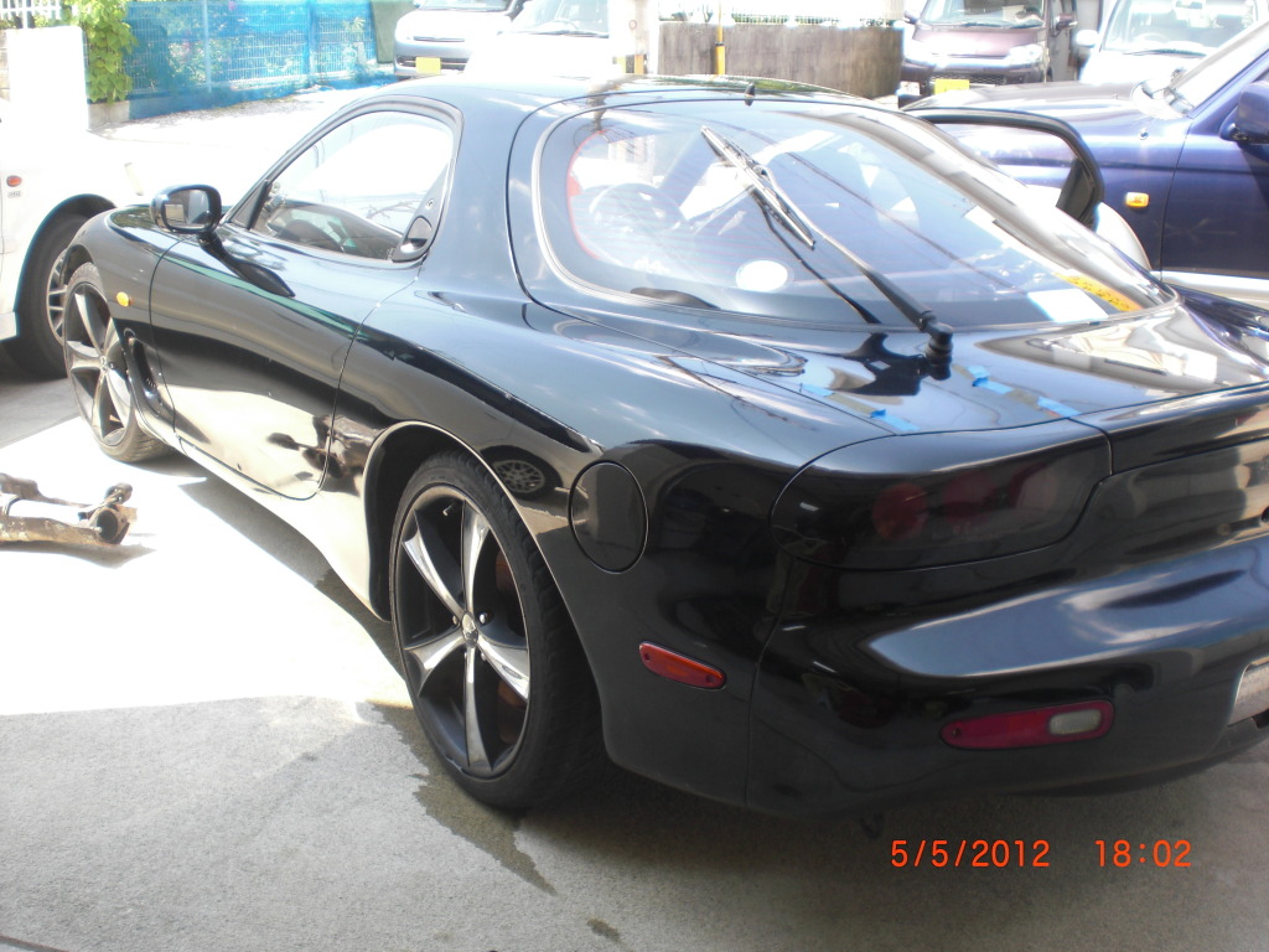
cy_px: 476
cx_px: 634
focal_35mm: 38
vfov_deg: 37.7
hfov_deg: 49.0
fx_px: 1393
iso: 64
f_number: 3.1
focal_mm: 6.3
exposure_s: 1/160
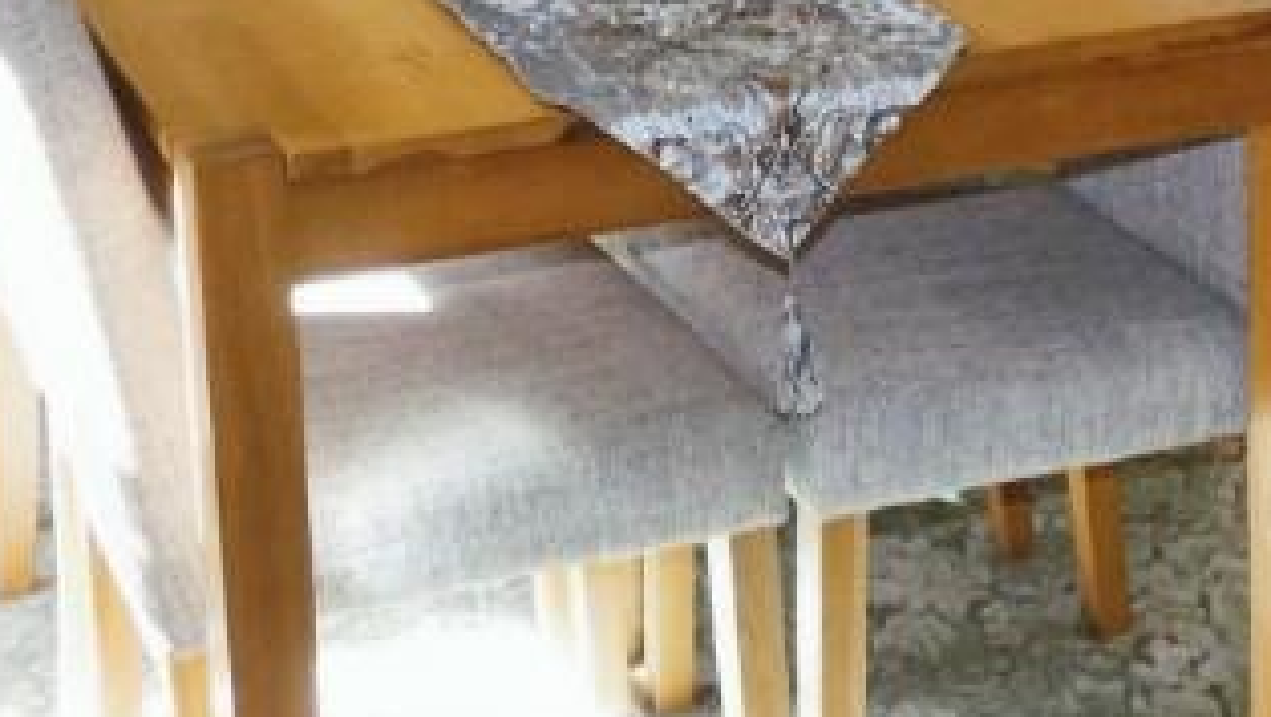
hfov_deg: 29.7
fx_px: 2394
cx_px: 660
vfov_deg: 16.6
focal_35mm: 71
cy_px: -38
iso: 100
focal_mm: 3.6
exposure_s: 1/60
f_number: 2.8
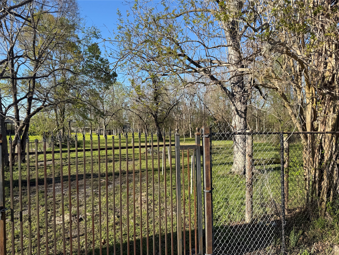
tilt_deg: +1.7
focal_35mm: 24
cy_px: 128
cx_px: 170
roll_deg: +0.8
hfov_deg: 71.6
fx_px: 235
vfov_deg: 56.8
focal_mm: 6.76
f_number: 1.78
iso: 80
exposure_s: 1/2299
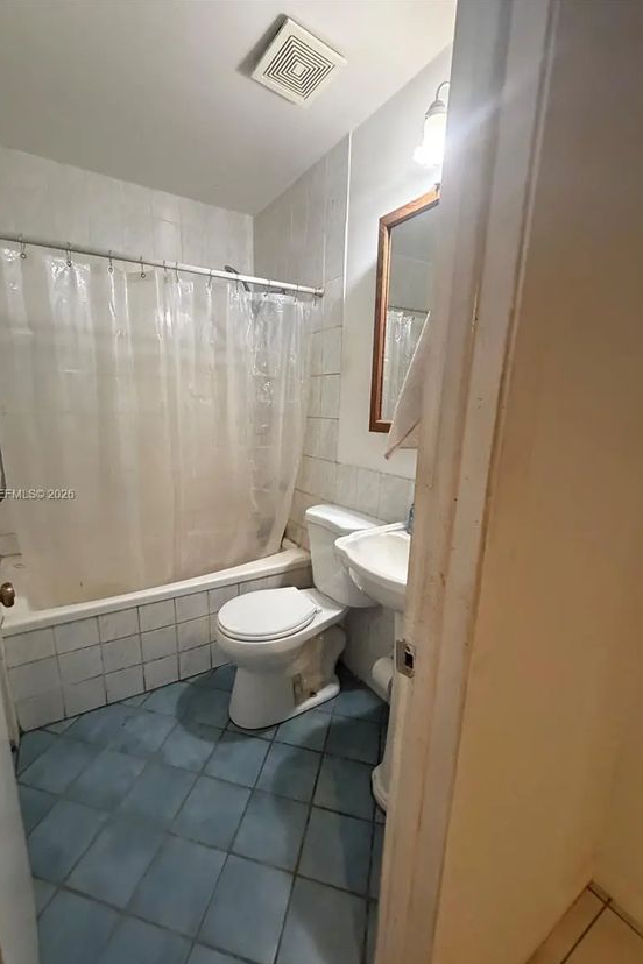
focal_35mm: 15
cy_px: 495
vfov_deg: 100.4
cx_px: 294
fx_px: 402
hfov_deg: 77.2
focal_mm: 2.22
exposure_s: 1/60
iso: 800
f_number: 2.2
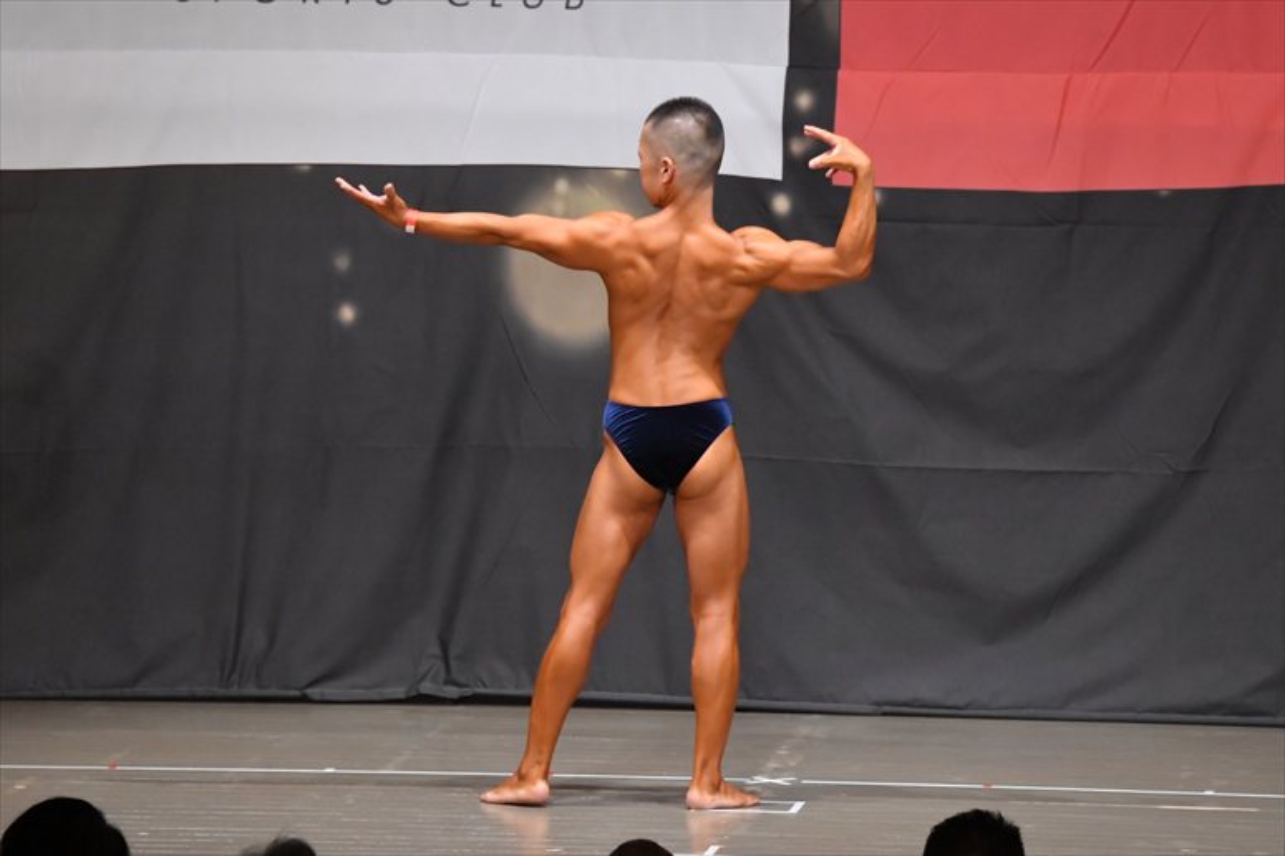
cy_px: 428
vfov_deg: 6.1
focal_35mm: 225
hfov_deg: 9.2
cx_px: 642
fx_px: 8027
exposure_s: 1/400
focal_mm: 150
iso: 6400
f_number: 5.6
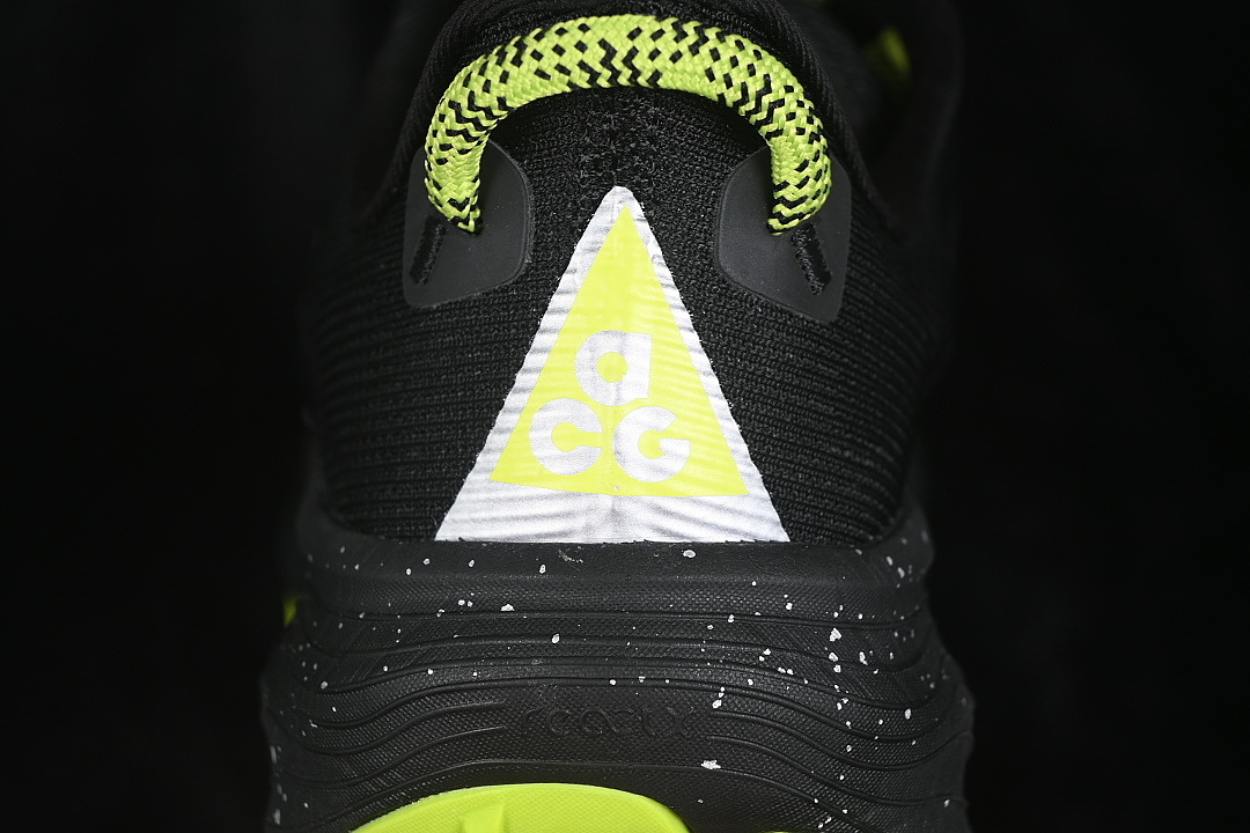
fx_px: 2604
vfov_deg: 18.2
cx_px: 625
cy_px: 416
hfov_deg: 27.0
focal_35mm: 75
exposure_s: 1/60
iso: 160
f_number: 6.3
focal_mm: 50
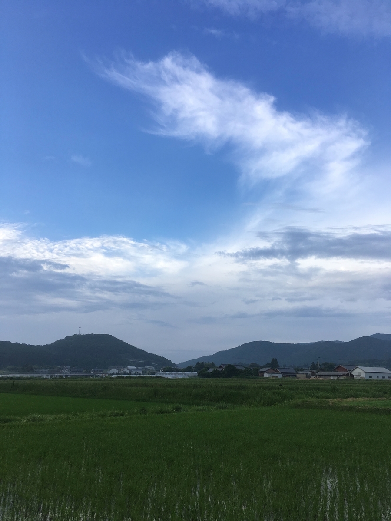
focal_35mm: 29
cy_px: 260
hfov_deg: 48.2
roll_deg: -0.1
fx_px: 437
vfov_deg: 61.7
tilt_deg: +12.7
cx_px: 196
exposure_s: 1/523
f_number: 2.2
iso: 25
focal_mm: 4.15
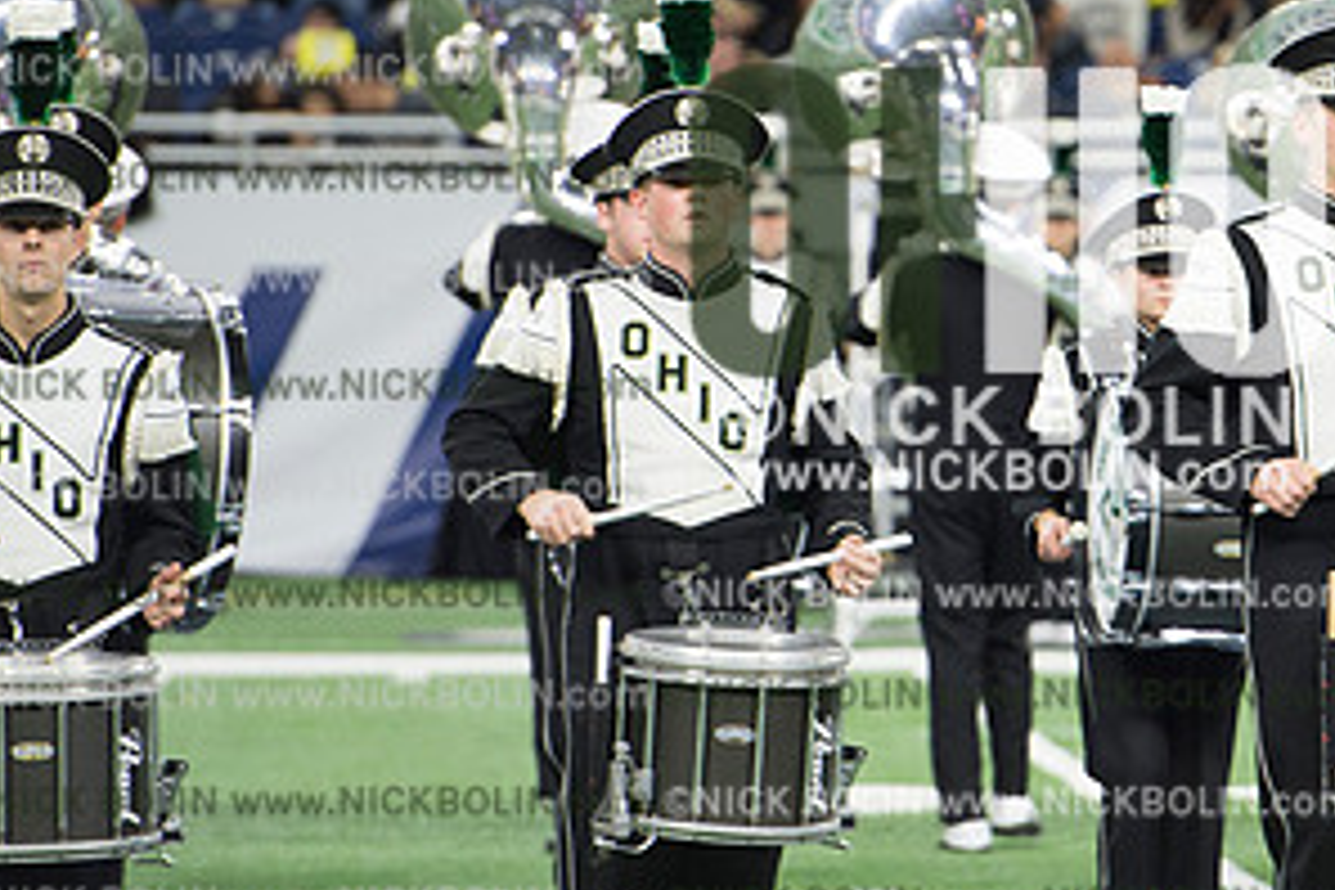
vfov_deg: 3.6
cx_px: 1007
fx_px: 14128
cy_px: 279
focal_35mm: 381
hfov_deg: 5.4
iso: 2500
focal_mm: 195
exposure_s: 1/1000
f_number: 3.5
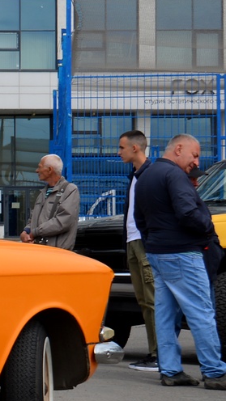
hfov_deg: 7.4
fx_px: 1619
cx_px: -342
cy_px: 180
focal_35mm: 152
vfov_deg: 14.1
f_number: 8
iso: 100
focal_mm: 32
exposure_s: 1/250
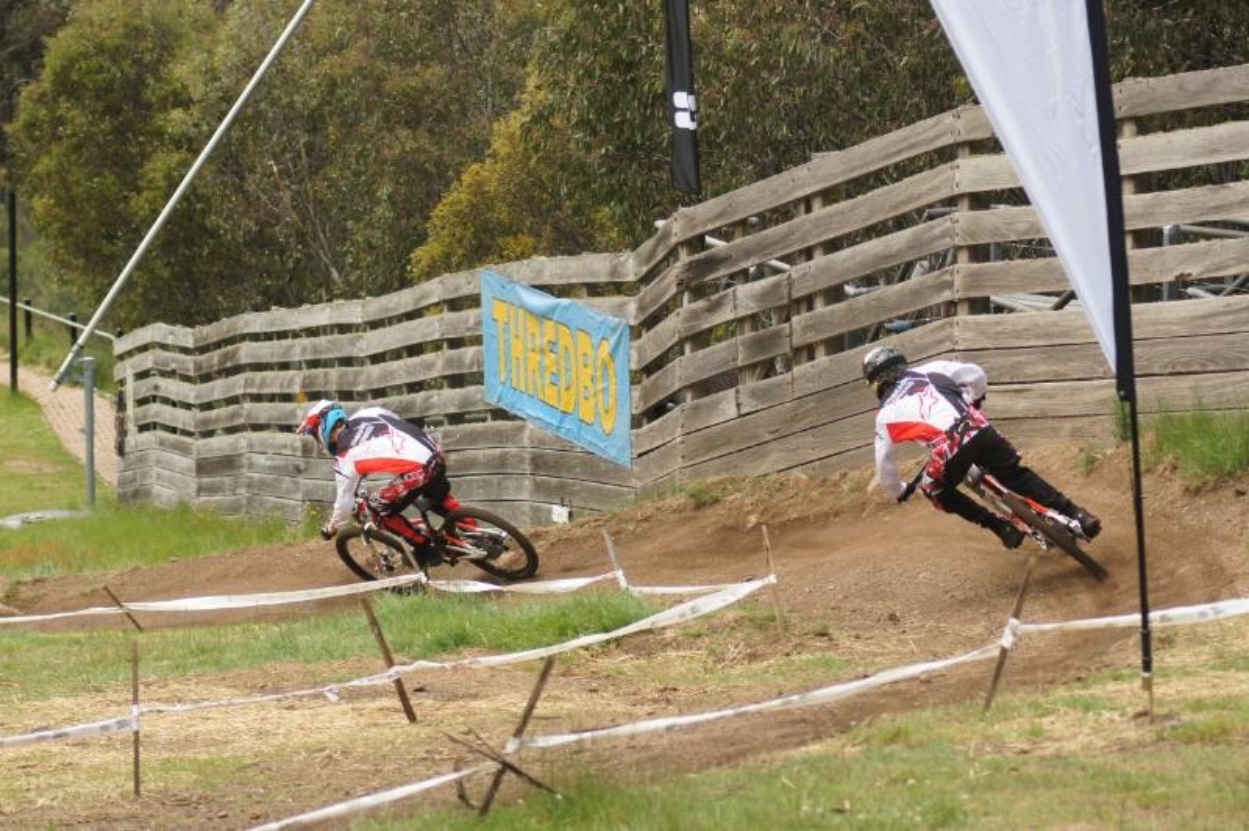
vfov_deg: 7.6
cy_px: 416
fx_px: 6240
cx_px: 624
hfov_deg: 11.4
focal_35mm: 180
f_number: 5.6
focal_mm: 120
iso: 320
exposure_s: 1/500
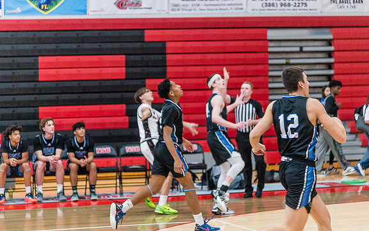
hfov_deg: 17.0
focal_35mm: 123
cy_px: 122
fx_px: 1237
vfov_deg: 10.7
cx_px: 185
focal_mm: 120
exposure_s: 1/320
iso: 5000
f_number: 4
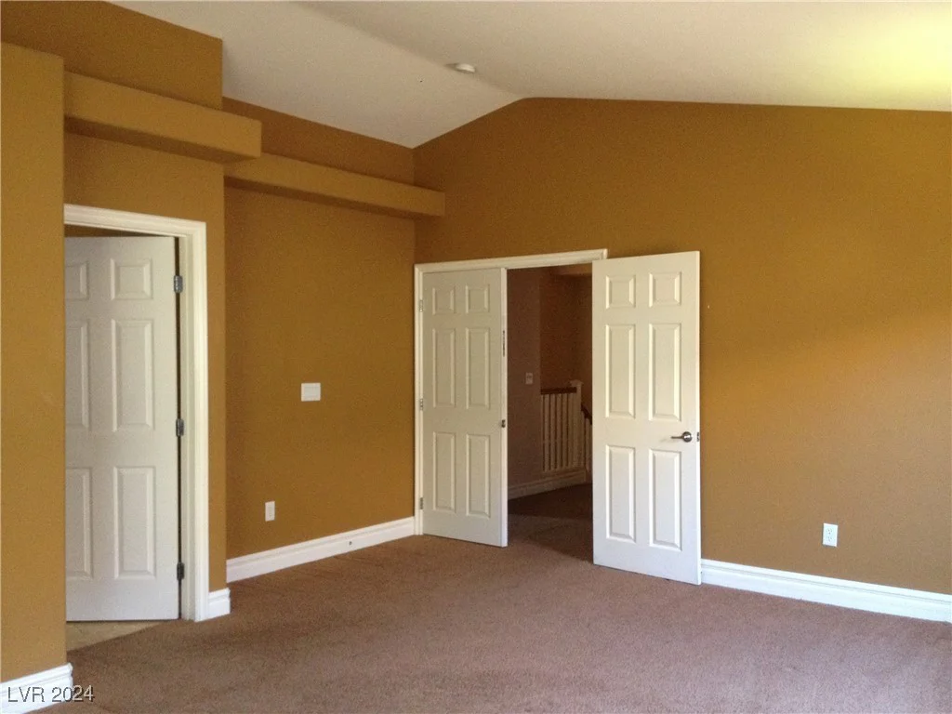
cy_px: 357
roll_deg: -0.2
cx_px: 476
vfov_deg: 40.7
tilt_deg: -1.3
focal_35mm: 35
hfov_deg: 52.6
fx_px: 963
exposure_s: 1/20
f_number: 2.4
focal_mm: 4.28
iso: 320
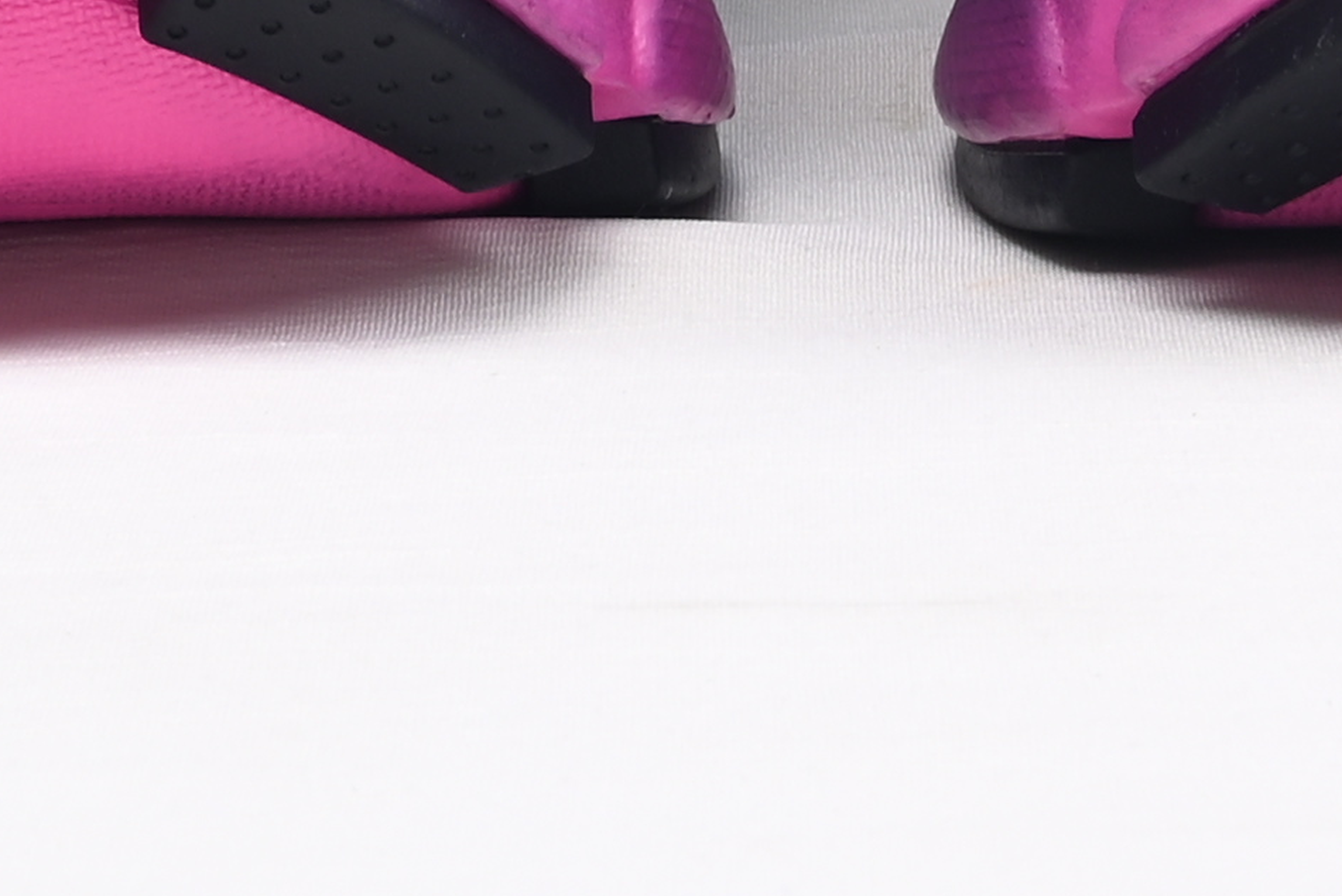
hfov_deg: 9.0
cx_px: 907
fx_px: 8501
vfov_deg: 5.8
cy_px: -1379
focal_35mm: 228
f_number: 16
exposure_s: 1/2
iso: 100
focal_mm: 36
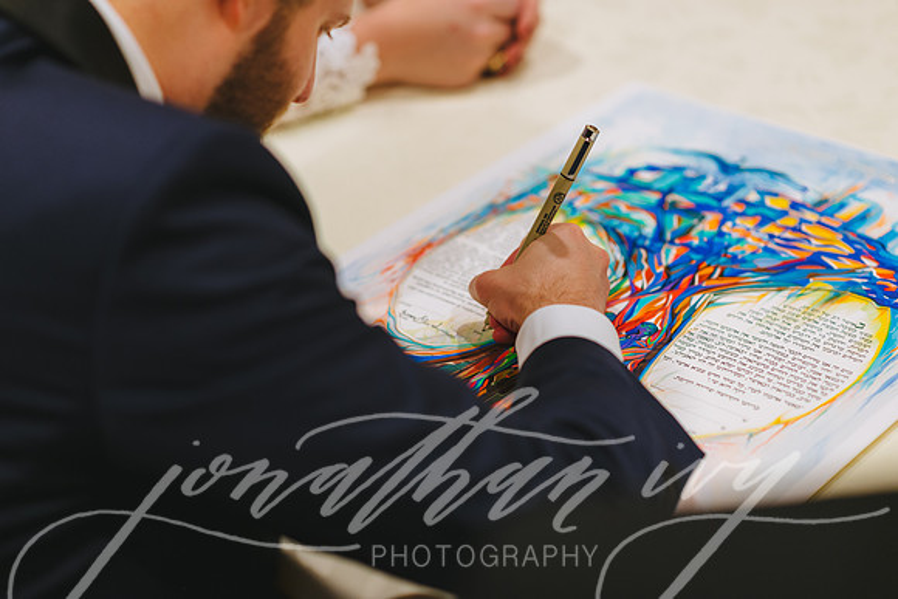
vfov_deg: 16.1
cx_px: 449
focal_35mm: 85
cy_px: 300
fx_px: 2122
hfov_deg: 23.9
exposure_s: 1/200
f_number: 2.2
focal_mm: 85
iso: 800
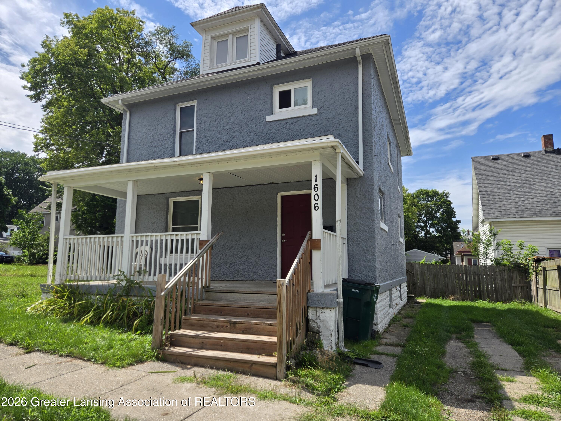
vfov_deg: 58.9
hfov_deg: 73.9
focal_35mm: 23
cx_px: 280
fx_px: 373
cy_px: 210
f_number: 1.8
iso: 25
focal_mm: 5.4
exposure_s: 1/2038
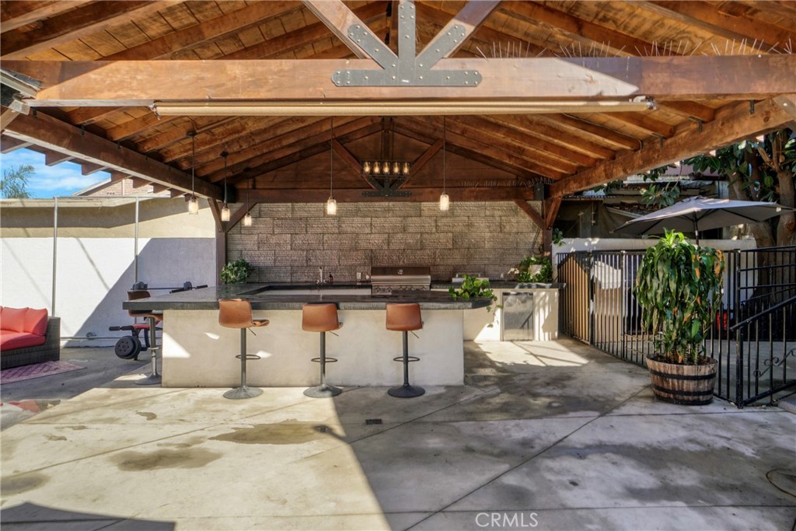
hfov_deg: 85.4
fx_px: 431
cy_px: 266
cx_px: 398
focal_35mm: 20
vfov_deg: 63.2
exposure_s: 1/30
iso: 400
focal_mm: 13
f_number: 11
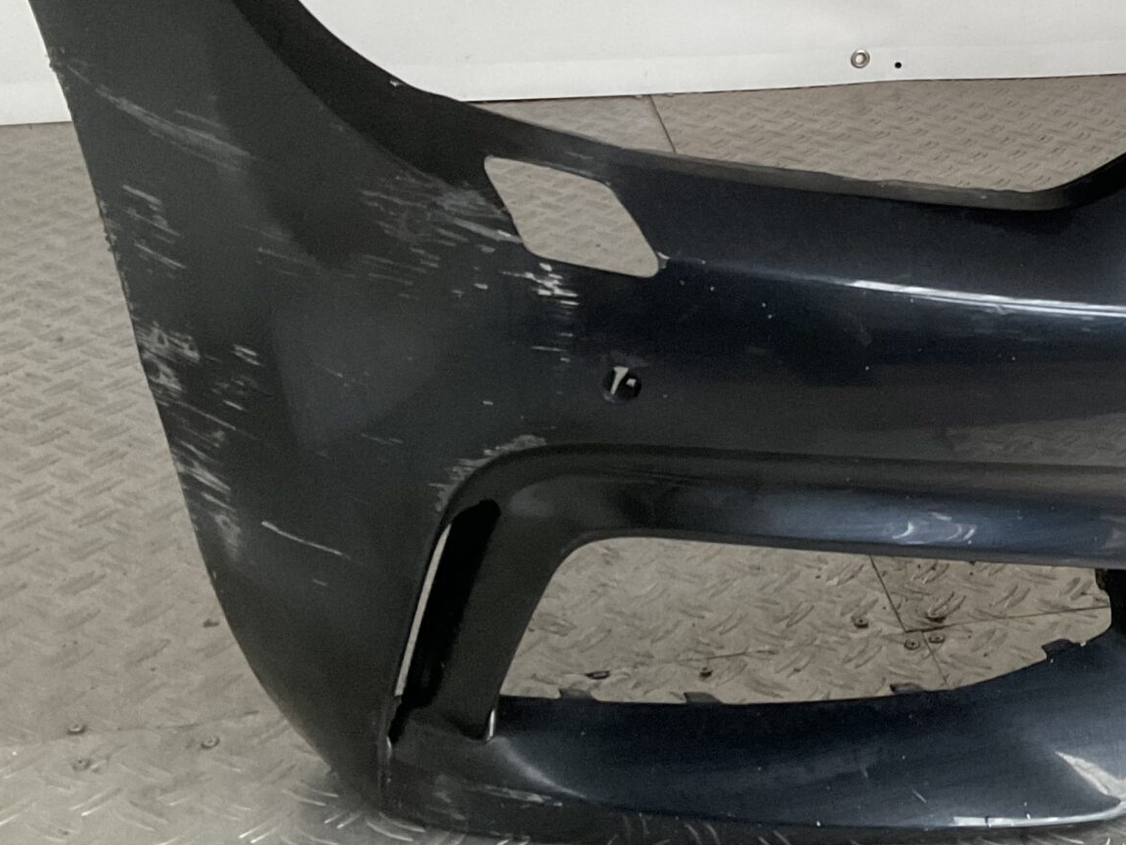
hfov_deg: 28.7
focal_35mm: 64
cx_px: 1083
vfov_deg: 22.8
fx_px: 2082
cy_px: 277
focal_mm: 3
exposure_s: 1/33
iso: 250
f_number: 1.8
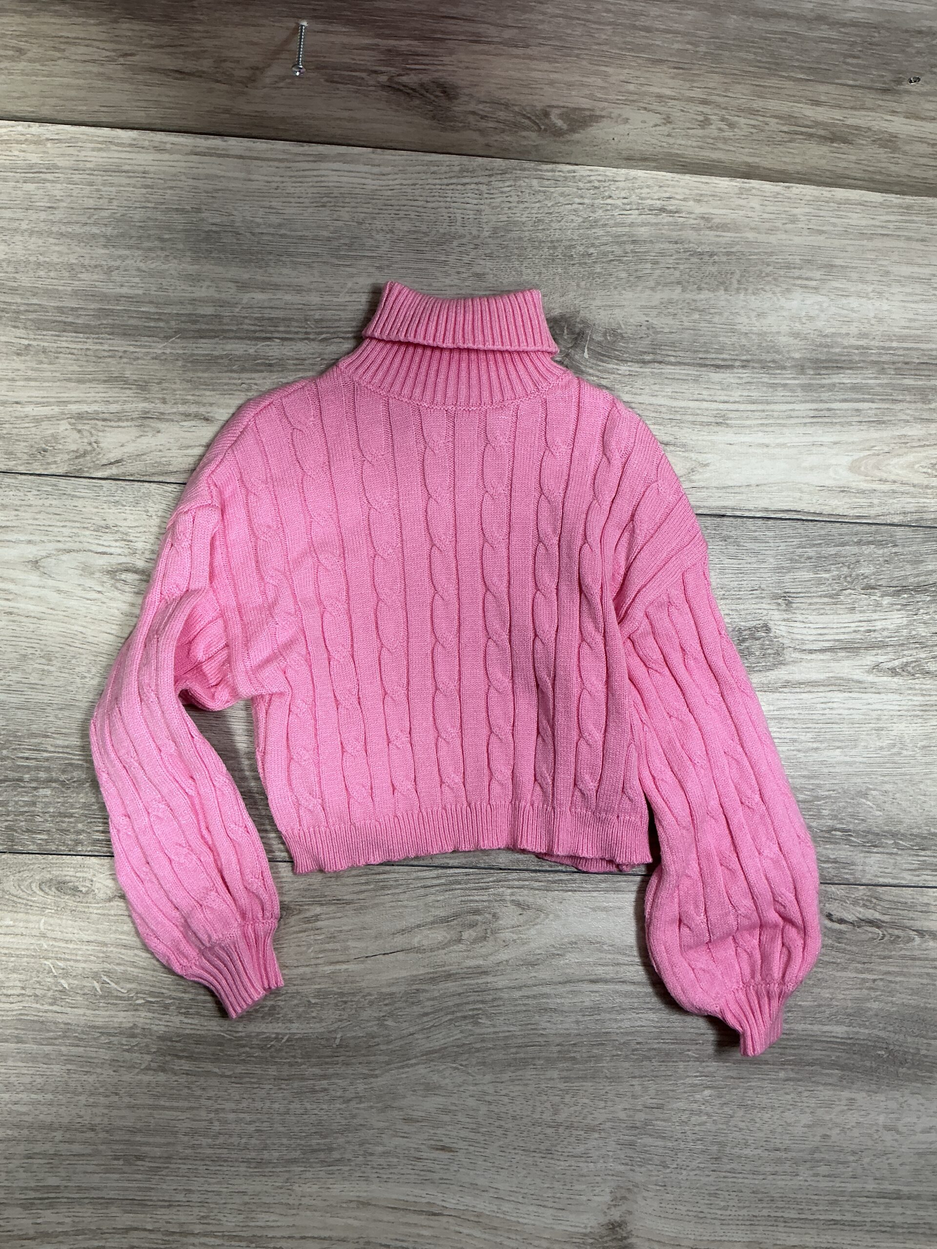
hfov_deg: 48.2
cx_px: 468
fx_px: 1047
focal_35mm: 29
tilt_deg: -83.6
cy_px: 624
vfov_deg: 61.7
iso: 40
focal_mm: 3
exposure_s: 1/50
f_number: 1.8
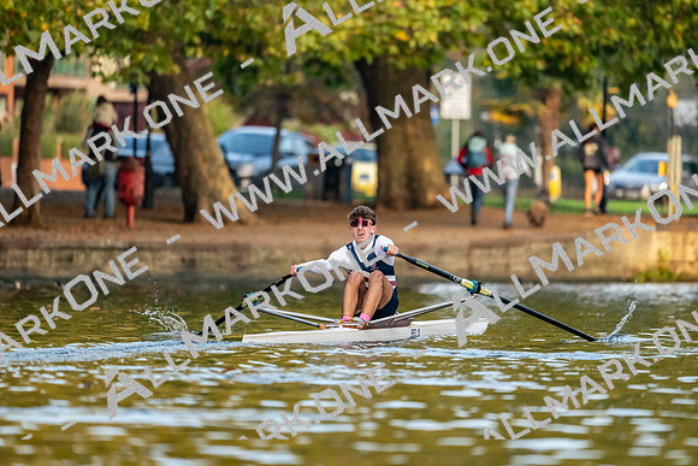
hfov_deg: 5.2
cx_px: 349
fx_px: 7757
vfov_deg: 3.4
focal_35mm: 400
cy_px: 233
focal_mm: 400
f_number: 4.5
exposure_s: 1/2500
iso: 3200
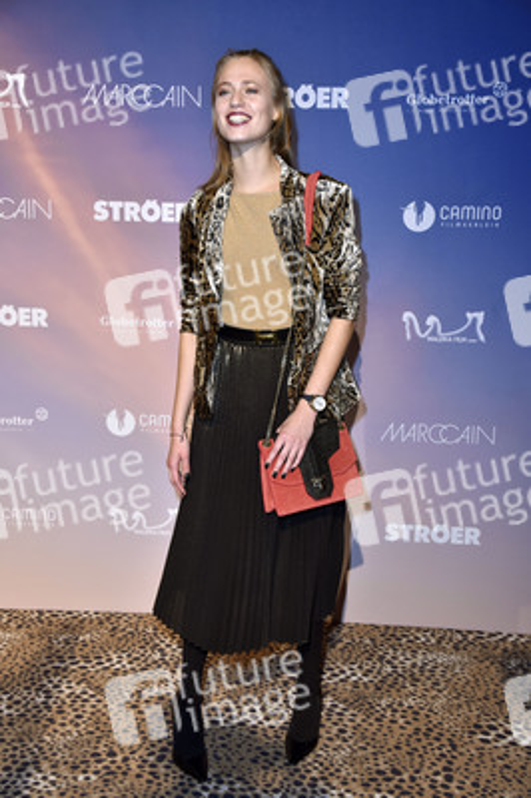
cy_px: 399
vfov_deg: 48.5
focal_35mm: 40
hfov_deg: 33.3
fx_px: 886
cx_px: 266
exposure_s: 1/160
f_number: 5.6
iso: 1600
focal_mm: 40
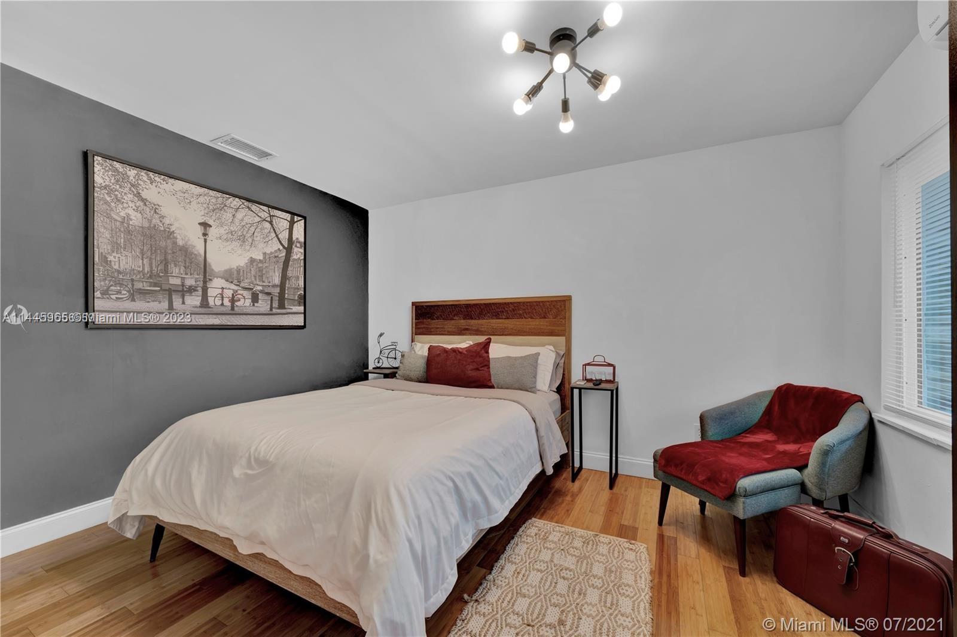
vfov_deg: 85.4
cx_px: 478
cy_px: 318
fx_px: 345
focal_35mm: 13
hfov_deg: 108.3
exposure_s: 1/4
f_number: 11
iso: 100
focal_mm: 13
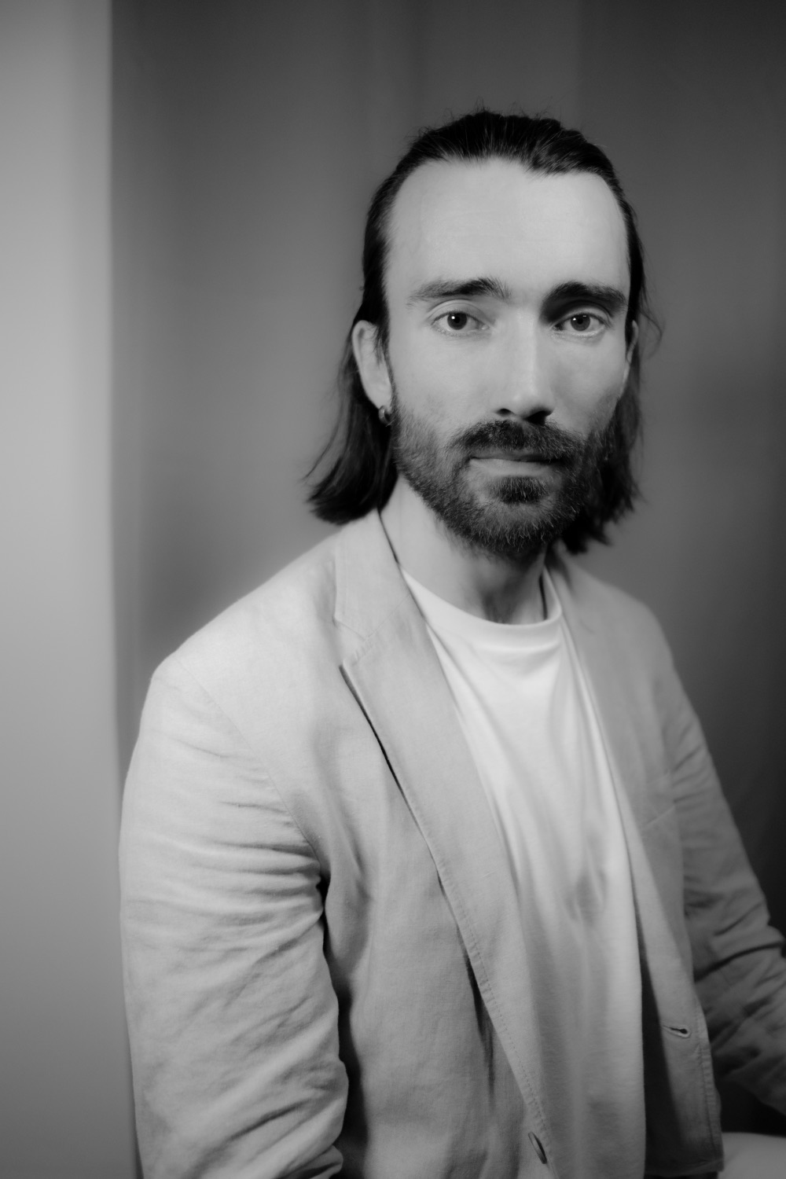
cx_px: 393
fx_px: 1146
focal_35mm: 35
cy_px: 590
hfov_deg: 37.9
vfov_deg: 54.4
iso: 800
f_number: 1.4
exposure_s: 1/500
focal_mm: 23
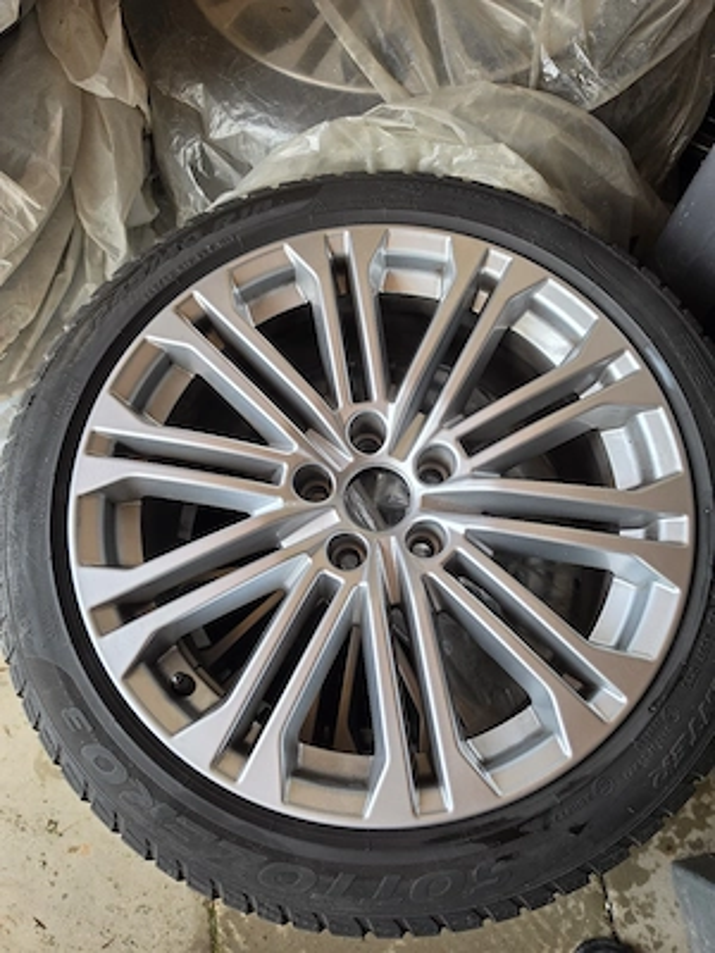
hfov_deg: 58.9
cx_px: 358
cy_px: 476
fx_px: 633
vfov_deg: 73.9
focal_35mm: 23
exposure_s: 1/101
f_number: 1.4
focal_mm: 6.5
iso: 80
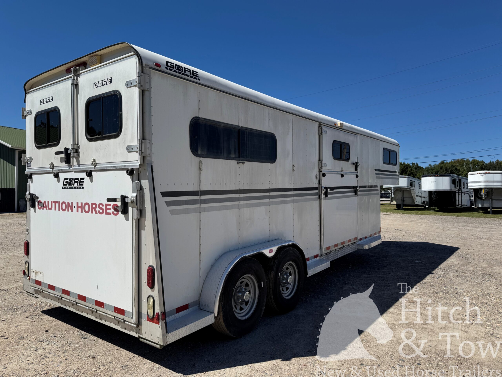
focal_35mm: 24
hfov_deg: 71.6
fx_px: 348
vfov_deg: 56.8
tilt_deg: +0.7
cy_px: 188
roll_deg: +0.3
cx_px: 251
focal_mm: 6.76
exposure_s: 1/7937
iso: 80
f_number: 1.78
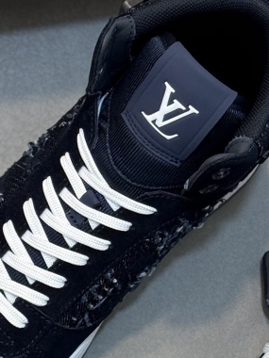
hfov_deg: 8.2
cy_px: 261
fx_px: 1886
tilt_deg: -71.3
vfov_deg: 10.8
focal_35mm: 182
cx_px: 152
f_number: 1.78
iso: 125
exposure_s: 1/100
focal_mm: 6.76
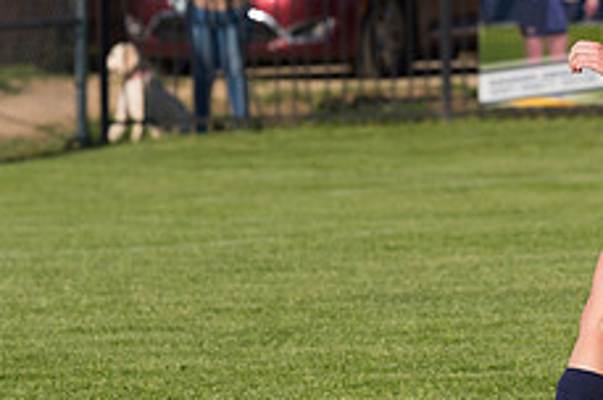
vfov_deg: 2.0
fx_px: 11441
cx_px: 700
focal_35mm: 684
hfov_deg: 3.0
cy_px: 132
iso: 250
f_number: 5.6
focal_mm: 180
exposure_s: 1/1600
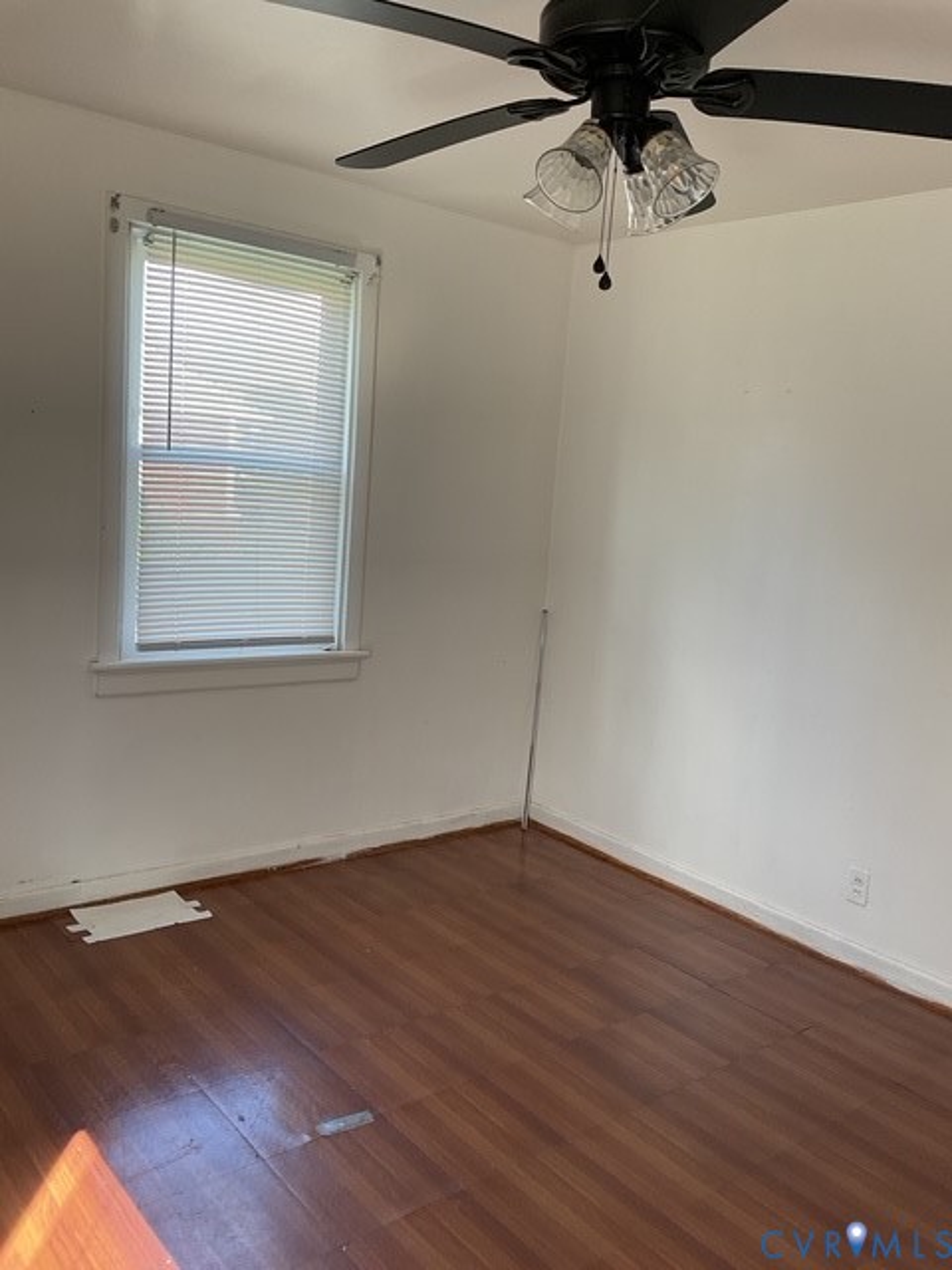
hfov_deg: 48.2
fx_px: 1063
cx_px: 476
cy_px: 635
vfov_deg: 61.7
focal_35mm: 29
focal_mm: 3
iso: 40
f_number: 1.8
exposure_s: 1/60
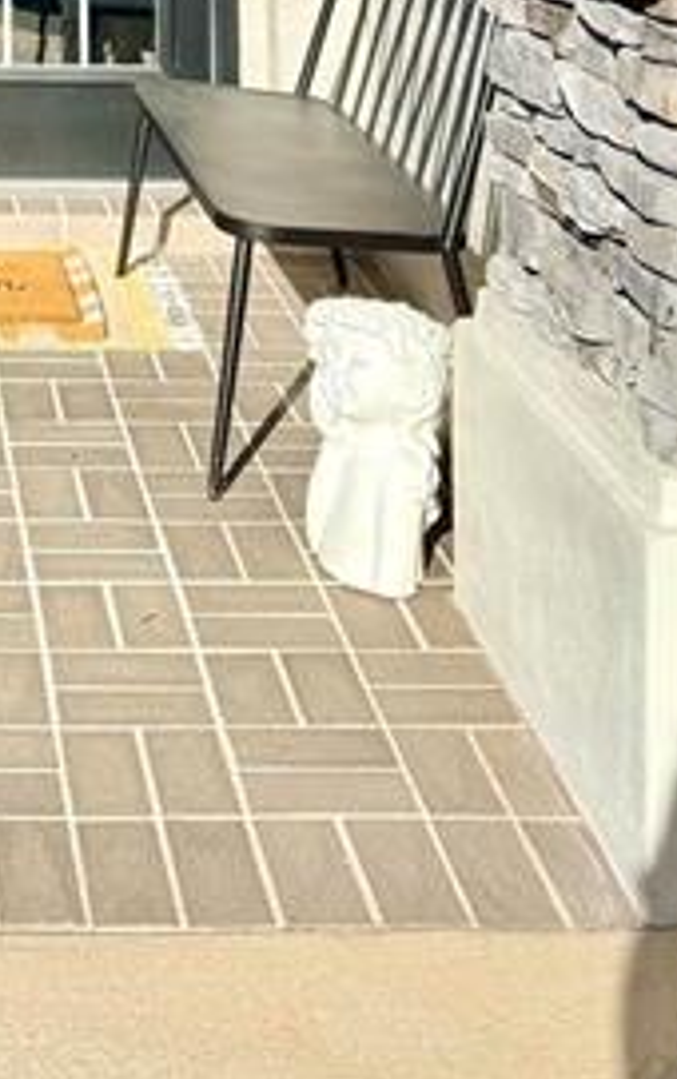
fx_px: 2120
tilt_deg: +1.5
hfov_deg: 17.3
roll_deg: -0.1
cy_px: -410
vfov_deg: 24.1
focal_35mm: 72
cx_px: -151
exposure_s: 1/5319
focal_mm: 6.76
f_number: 1.78
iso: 80
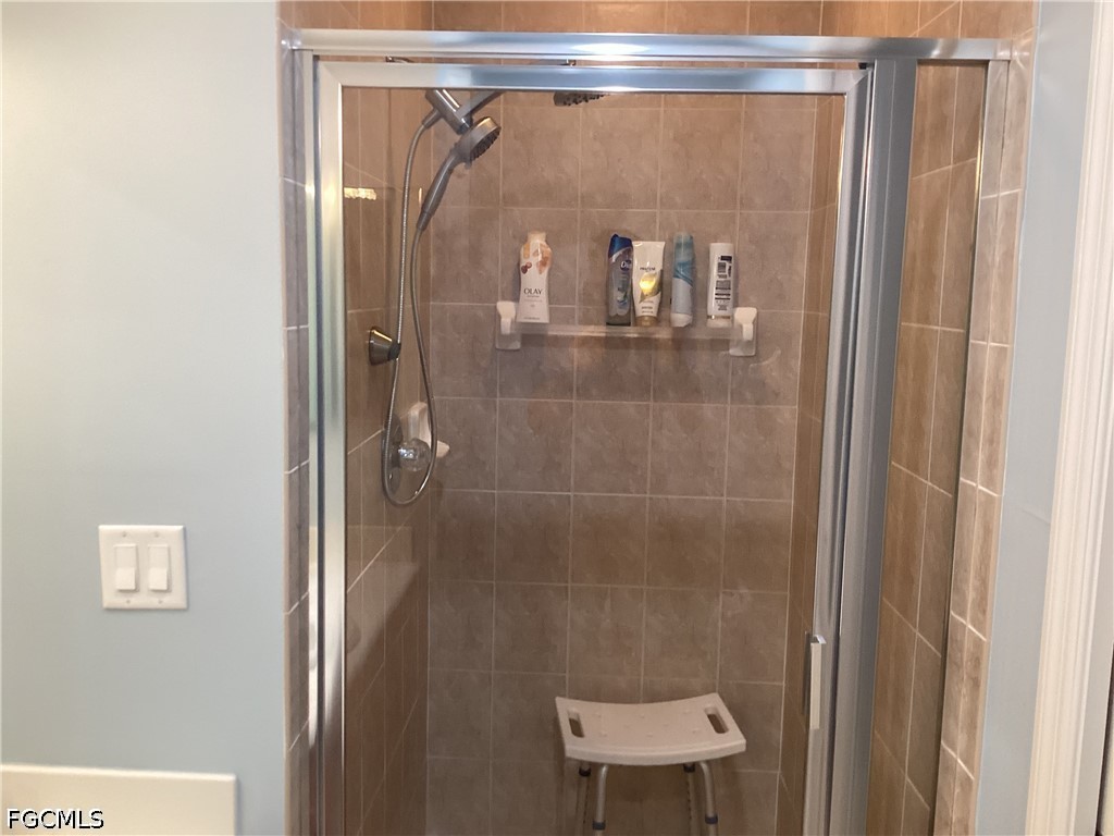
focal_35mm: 31
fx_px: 998
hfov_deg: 58.4
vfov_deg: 45.4
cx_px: 557
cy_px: 418
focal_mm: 3.3
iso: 160
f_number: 2.4
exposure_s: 1/60
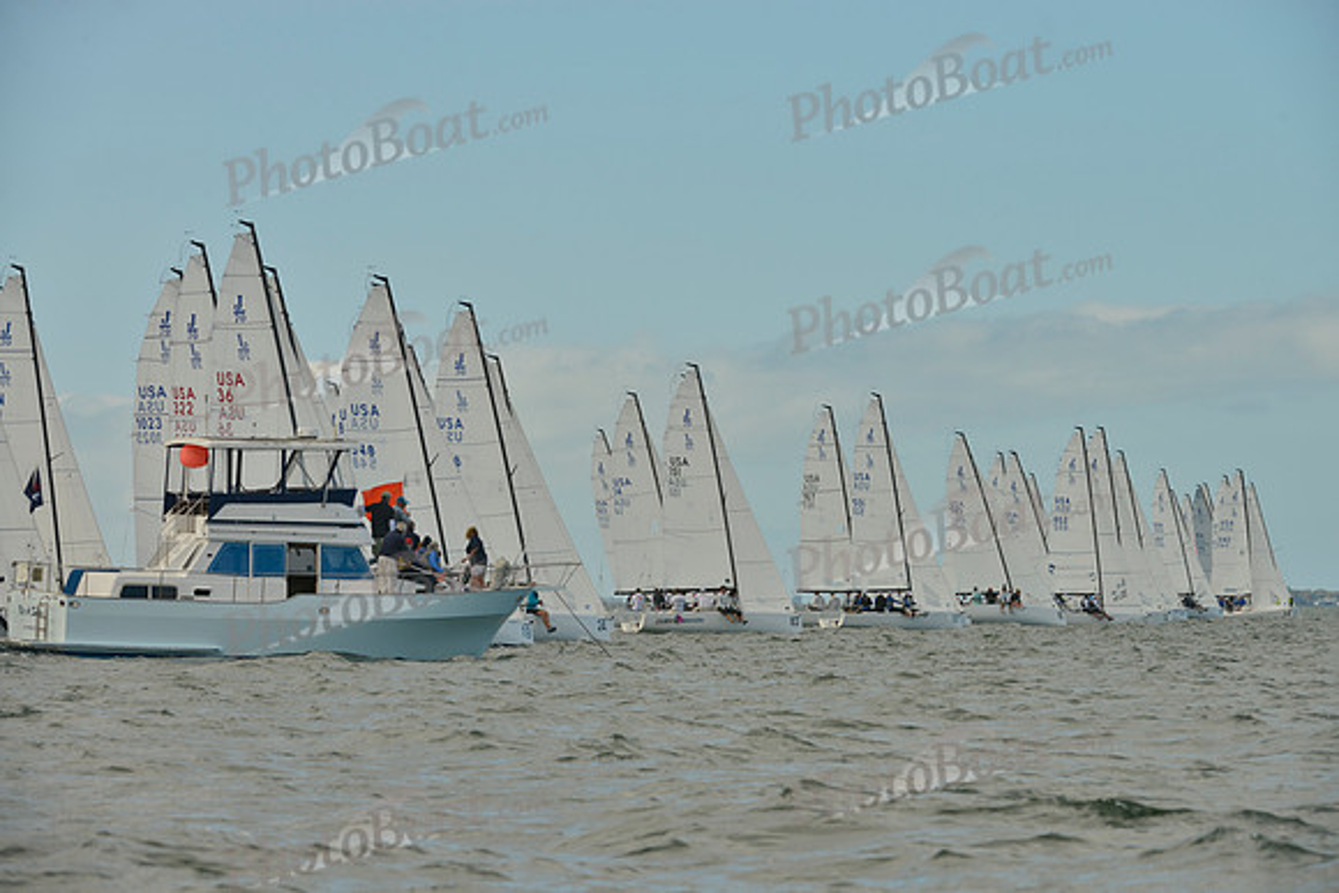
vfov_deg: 6.9
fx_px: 7440
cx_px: 670
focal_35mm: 200
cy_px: 446
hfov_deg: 10.3
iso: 280
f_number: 9
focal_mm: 200
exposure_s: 1/800
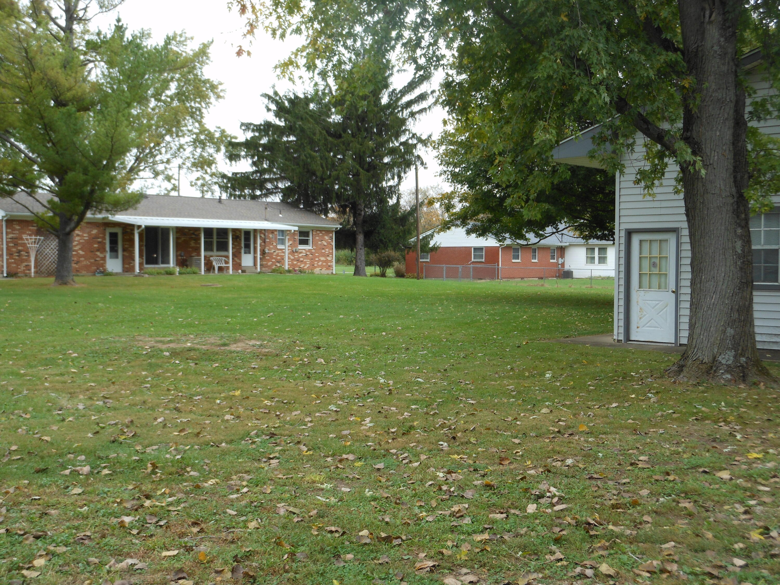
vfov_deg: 32.2
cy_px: 292
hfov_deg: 42.1
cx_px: 390
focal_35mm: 45
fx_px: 1014
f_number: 4.6
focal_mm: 8.1
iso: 80
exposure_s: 1/125
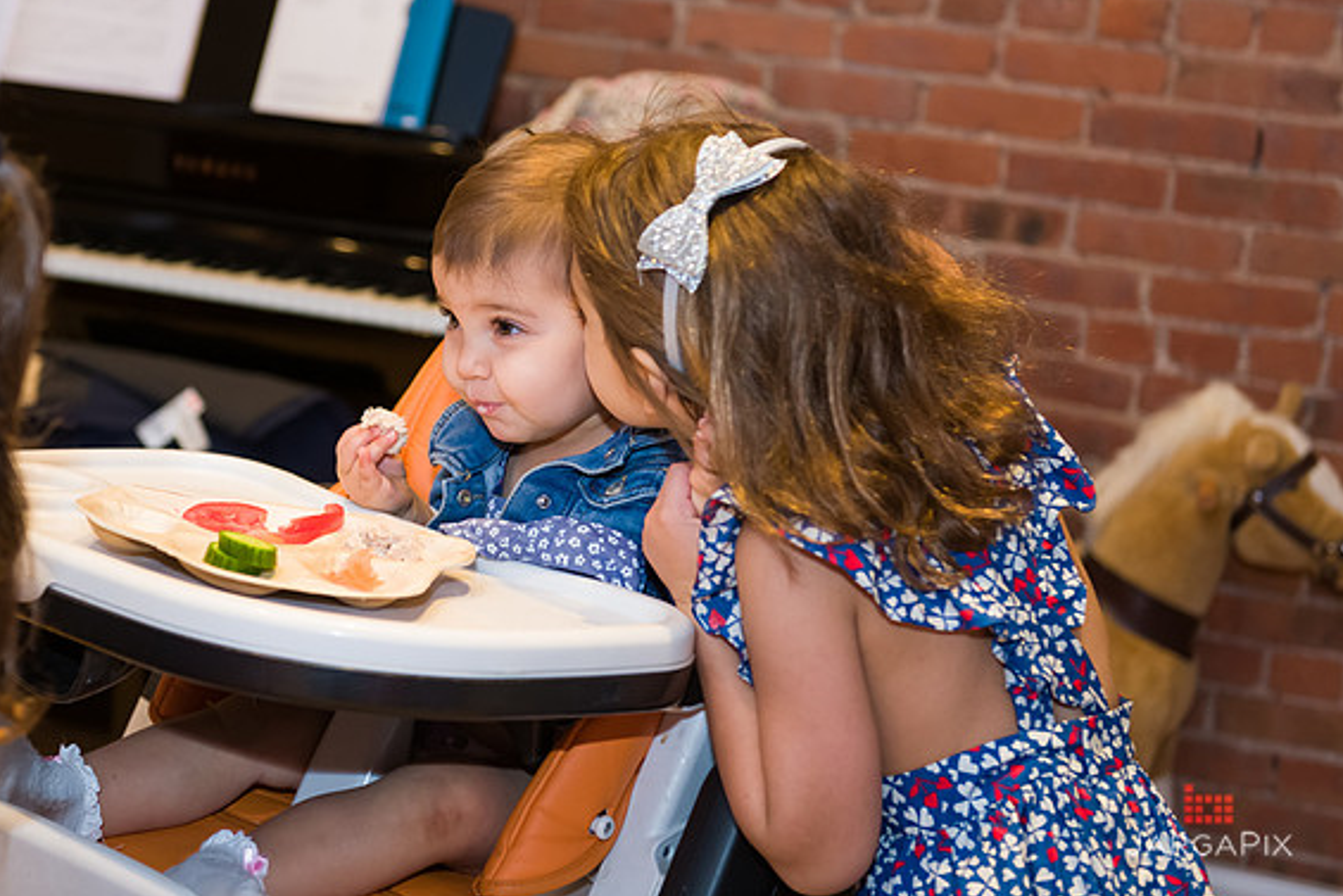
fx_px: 2761
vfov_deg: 18.4
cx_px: 524
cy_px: 305
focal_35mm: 74
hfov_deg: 27.3
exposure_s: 1/125
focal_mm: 55
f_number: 3.2
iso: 1000
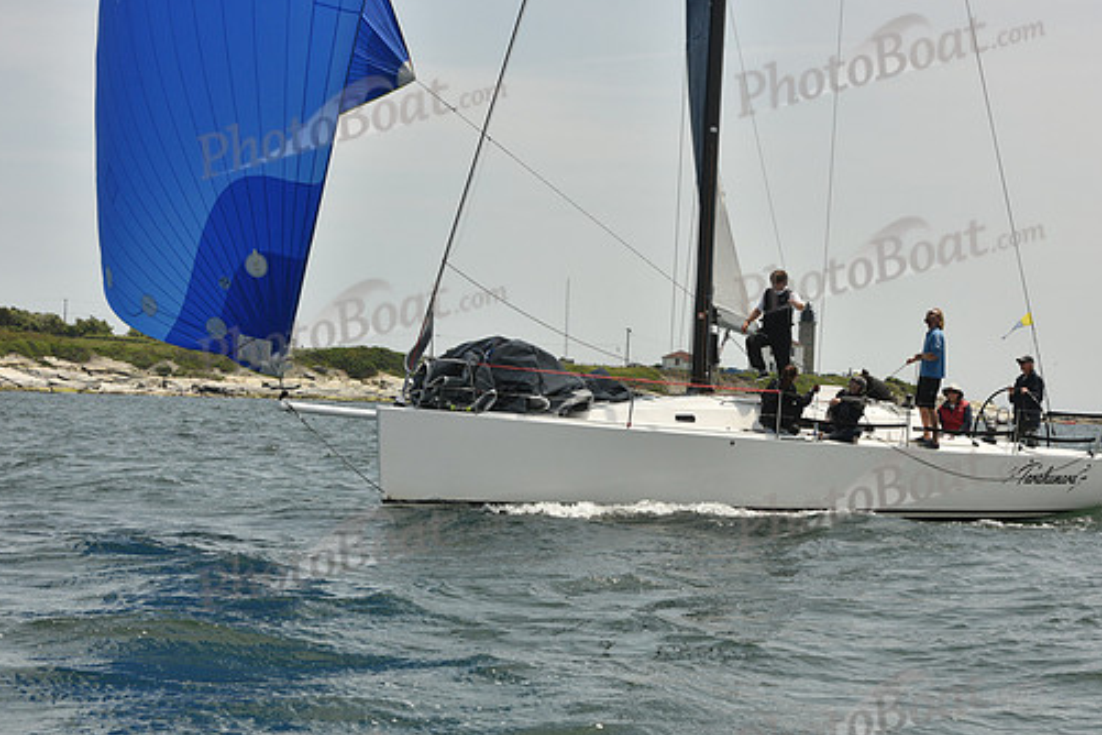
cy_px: 408
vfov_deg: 16.9
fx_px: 2479
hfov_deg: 25.0
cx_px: 622
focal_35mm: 81
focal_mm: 70
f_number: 10
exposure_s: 1/1600
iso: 400
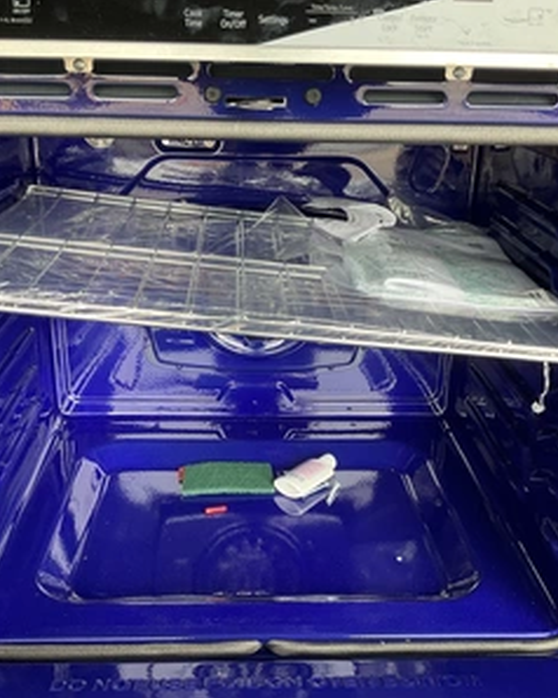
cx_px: 274
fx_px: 785
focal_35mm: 38
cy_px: 349
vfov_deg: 48.0
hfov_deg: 39.1
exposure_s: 1/122
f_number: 1.8
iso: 64
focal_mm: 3
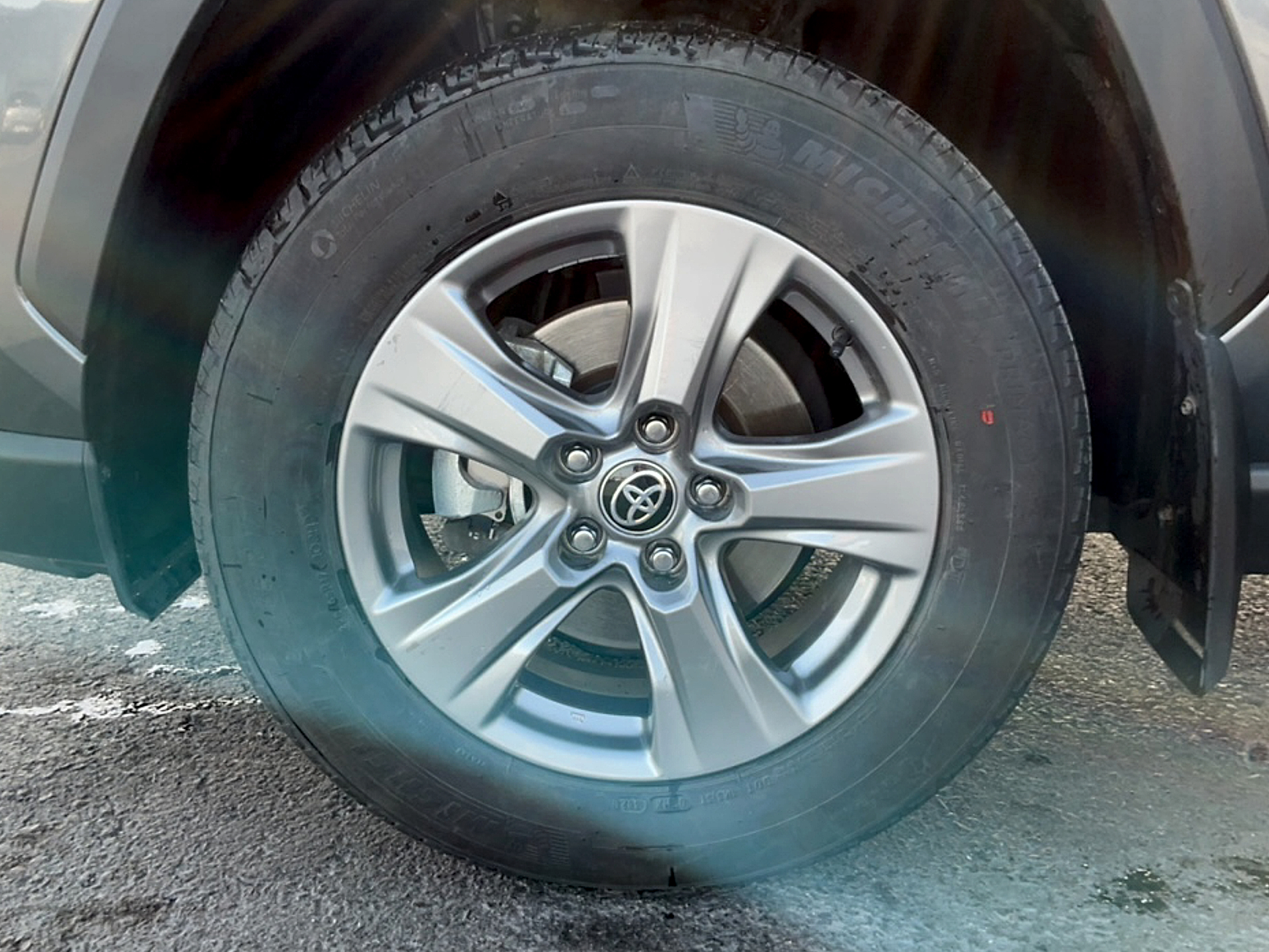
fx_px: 1136
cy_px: 481
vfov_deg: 45.4
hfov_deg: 58.4
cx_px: 635
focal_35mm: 31
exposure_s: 1/124
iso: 16
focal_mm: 3
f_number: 1.8
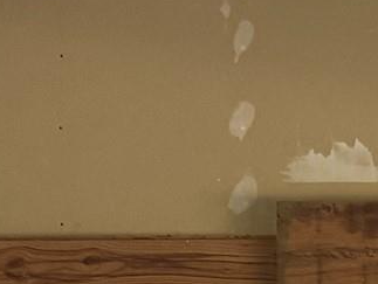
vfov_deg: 8.9
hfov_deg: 10.1
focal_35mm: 152
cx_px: 1091
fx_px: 1662
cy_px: 679
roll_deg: +0.0
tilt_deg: -2.4
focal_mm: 6.76
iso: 200
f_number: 1.78
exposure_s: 1/121
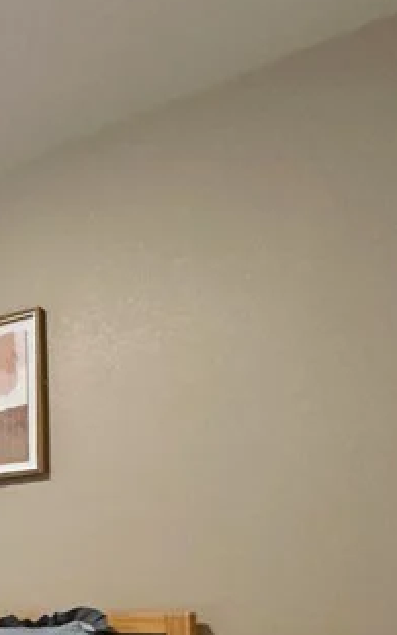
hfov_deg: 17.3
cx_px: -436
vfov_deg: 37.6
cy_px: 600
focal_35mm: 49
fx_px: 847
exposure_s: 1/60
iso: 640
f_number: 2.2
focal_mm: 2.22
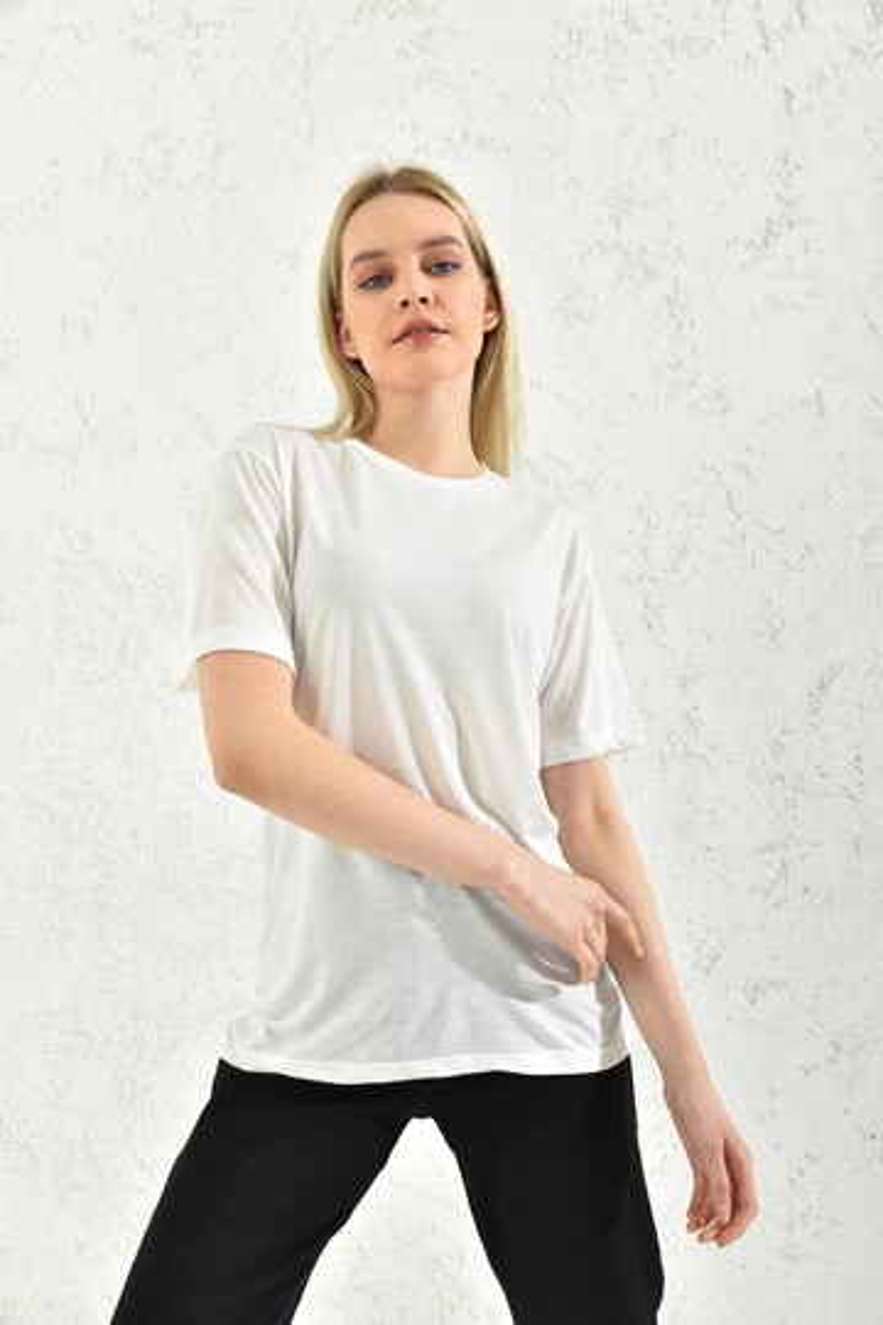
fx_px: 1251
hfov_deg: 38.9
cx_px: 442
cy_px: 662
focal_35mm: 34
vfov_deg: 55.8
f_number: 7.1
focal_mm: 34
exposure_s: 1/160
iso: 100
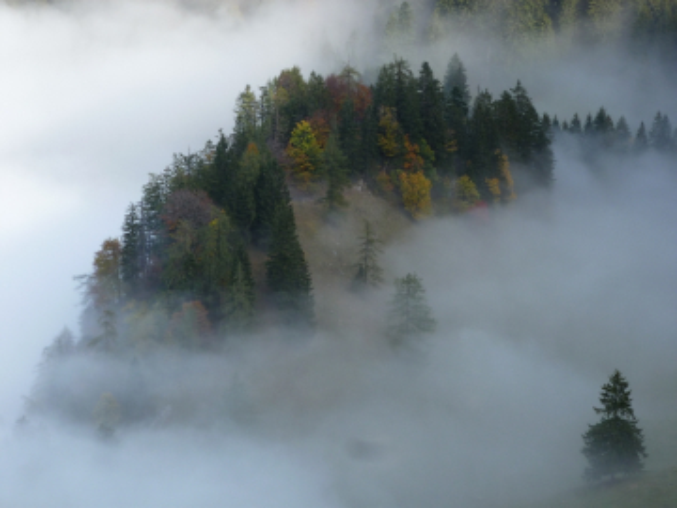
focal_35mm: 142
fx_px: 2777
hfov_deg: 13.9
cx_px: 338
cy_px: 254
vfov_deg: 10.4
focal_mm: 25.5
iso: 100
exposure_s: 1/125
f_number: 5.3
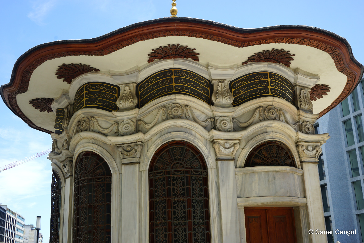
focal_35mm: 41
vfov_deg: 32.6
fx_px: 415
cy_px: 122
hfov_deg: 47.4
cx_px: 182
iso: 100
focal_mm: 41
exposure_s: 1/160
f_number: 8
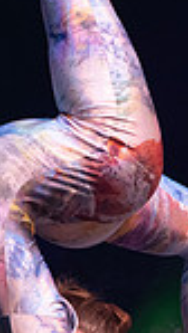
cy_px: 121
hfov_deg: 2.9
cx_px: 100
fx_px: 3734
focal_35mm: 422
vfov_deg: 5.1
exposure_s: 1/400
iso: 1600
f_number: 2.8
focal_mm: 86
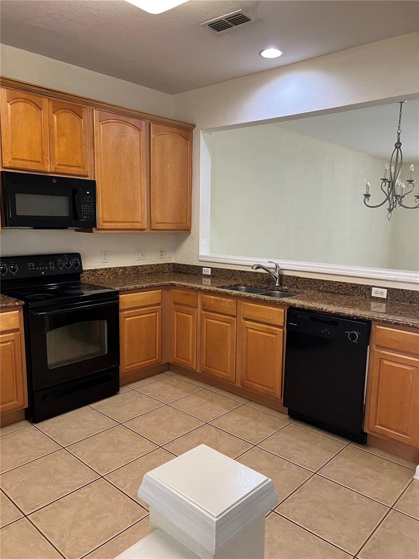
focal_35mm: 26
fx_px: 420
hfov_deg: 53.1
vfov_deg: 67.3
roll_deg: -1.5
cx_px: 210
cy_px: 280
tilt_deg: -7.0
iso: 160
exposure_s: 1/60
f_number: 1.5
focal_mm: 5.7
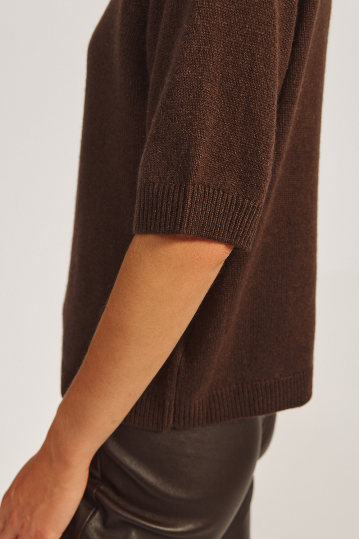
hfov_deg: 37.8
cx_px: 180
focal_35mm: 35
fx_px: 524
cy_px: 270
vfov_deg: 54.5
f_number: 5.6
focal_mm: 35
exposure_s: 1/200
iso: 640
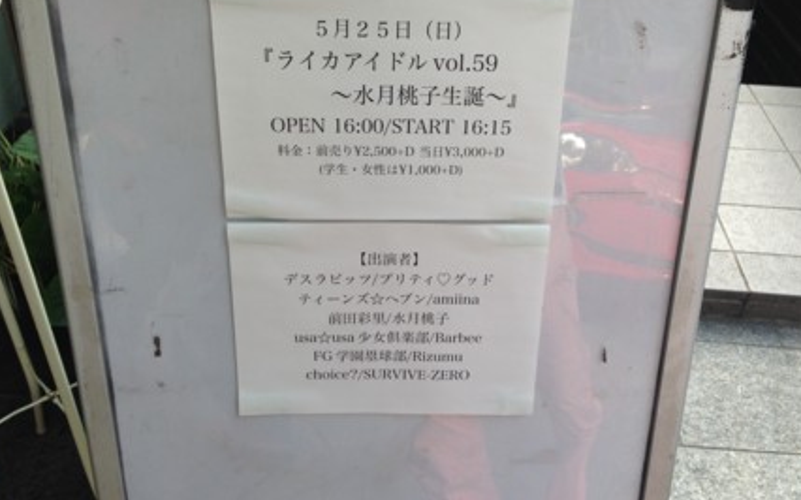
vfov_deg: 34.4
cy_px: 218
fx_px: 807
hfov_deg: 52.8
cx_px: 406
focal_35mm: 37
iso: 50
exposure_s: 1/165
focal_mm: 4.12
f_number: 2.4
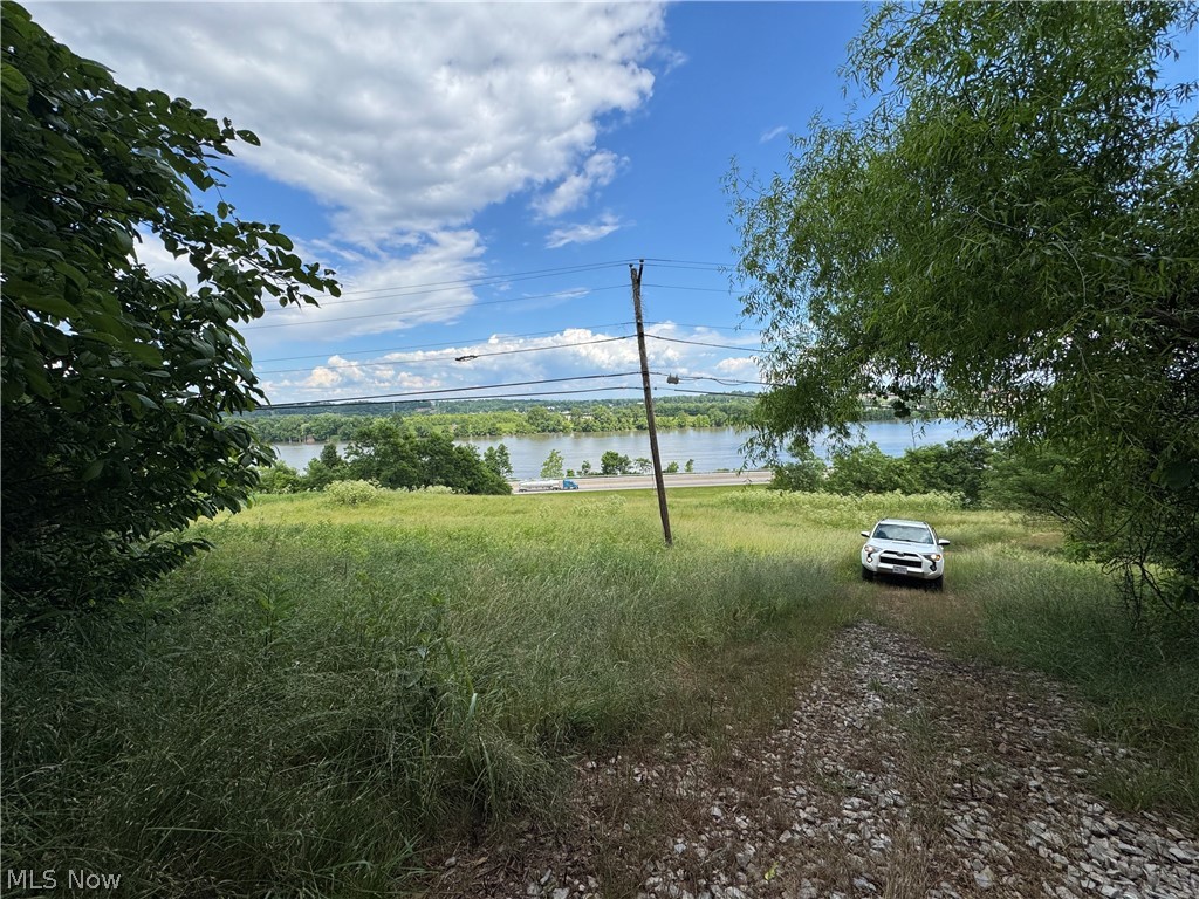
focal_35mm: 14
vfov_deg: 85.7
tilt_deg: -6.7
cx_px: 600
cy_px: 450
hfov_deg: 102.1
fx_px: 485
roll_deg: +1.8
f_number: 2.2
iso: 40
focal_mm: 2.22
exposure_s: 1/1672
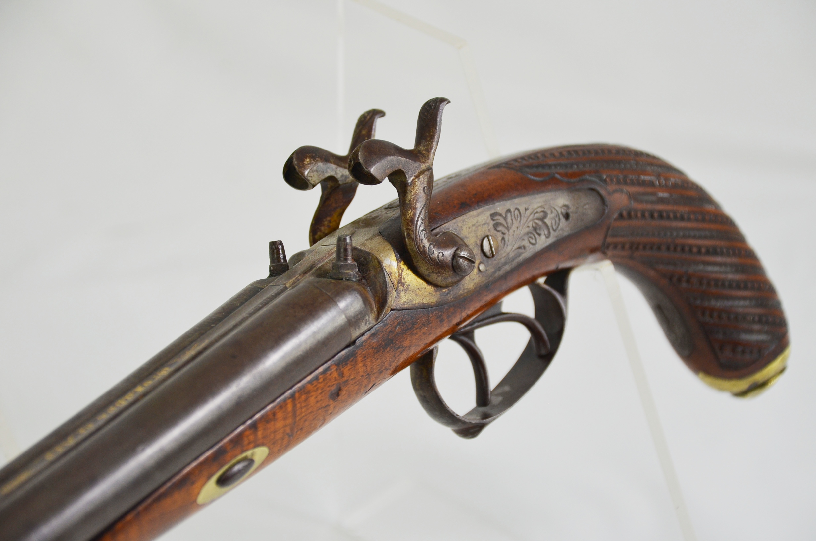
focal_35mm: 120
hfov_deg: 17.1
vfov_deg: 11.4
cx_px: 408
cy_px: 270
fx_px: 2714
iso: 400
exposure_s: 1/250
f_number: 5.6
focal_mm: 80
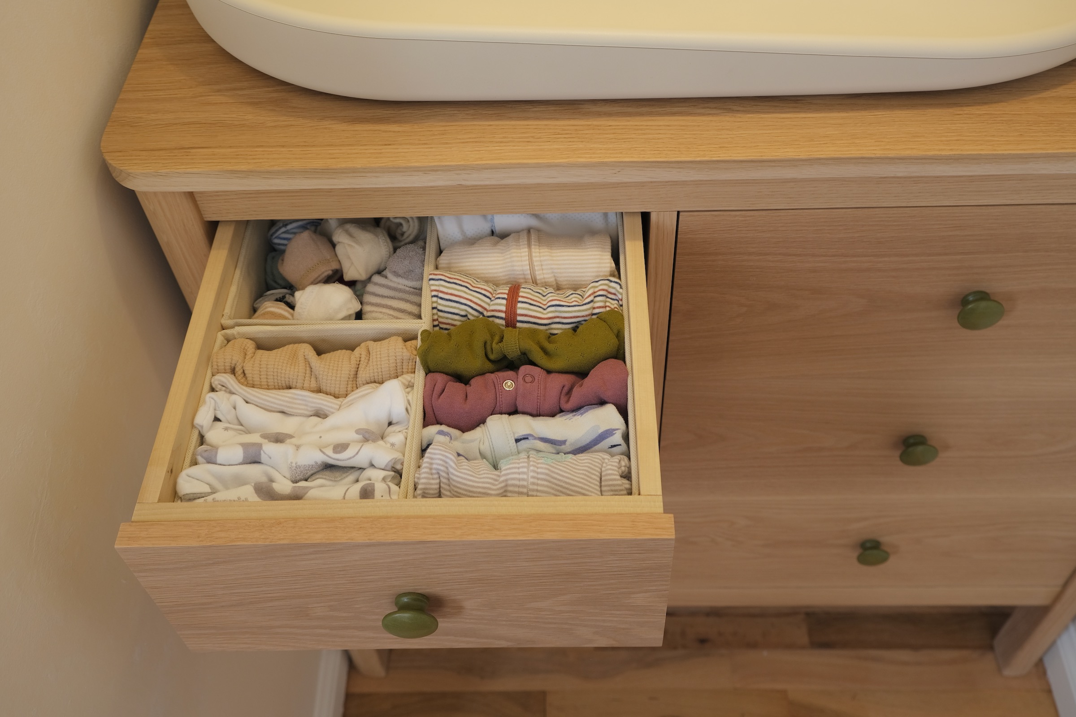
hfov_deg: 58.7
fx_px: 956
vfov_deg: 41.1
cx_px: 538
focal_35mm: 32
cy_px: 358
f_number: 5
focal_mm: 21.4
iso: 320
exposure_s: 1/15
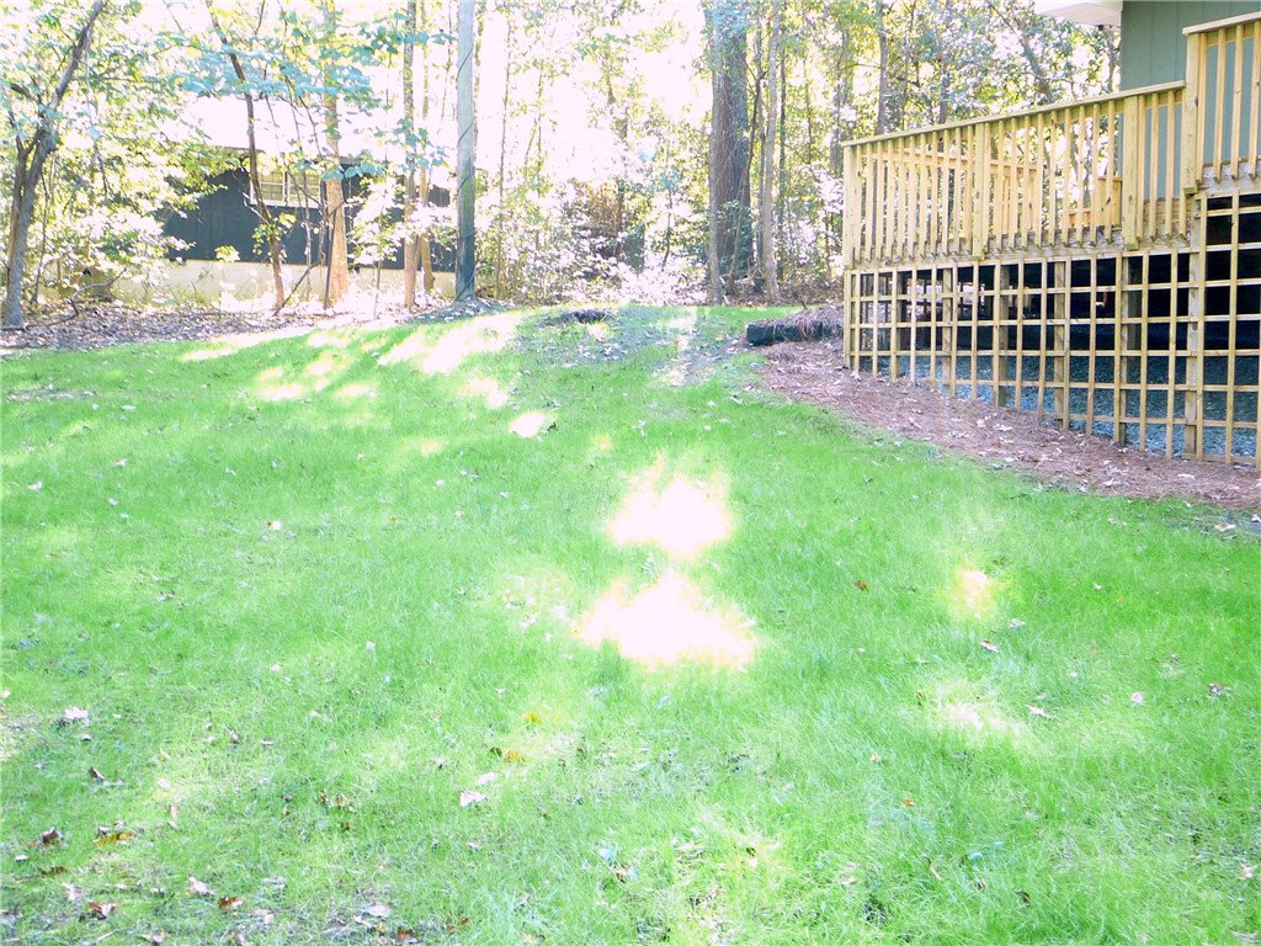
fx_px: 1494
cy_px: 473
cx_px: 630
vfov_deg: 35.1
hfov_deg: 45.8
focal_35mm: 41
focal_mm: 6.1
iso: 100
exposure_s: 1/13
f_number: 3.1
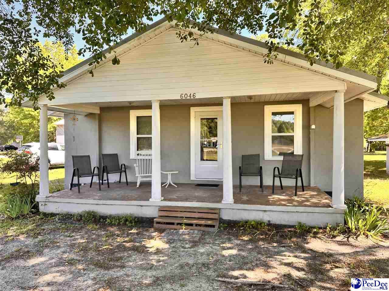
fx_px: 270
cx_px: 194
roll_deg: -0.1
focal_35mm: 24
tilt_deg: +0.0
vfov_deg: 56.8
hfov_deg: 71.6
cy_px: 146
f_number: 1.78
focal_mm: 6.86
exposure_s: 1/328
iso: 80
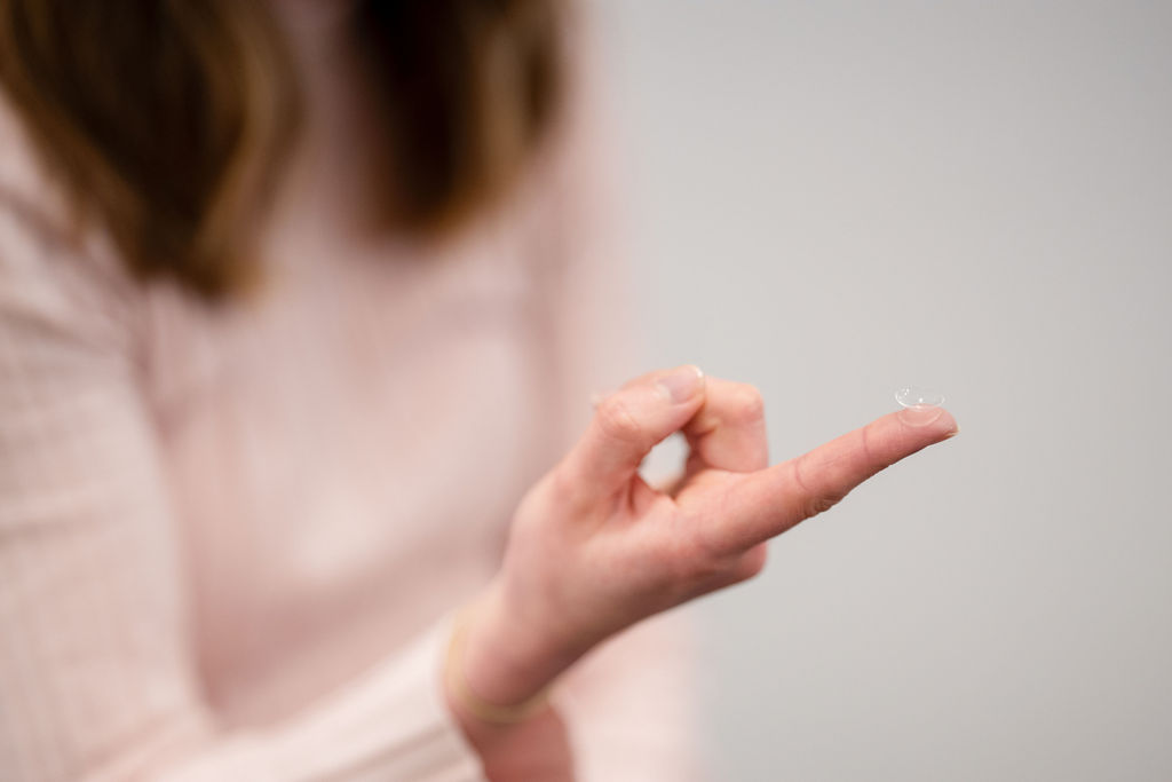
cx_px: 586
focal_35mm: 85
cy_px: 391
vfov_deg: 16.1
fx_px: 2767
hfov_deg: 23.9
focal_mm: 85
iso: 1250
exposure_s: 1/640
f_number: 1.4
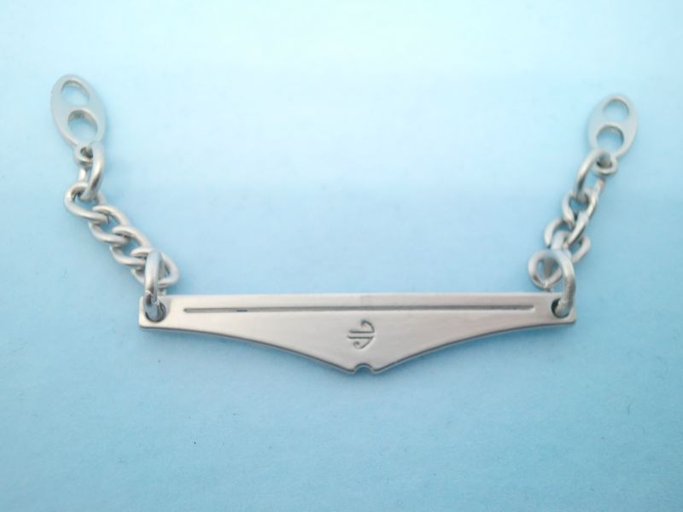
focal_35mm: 34
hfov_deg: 54.0
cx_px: 342
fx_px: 671
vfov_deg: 41.8
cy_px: 256
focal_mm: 5.58
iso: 200
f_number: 2.8
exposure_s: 1/80
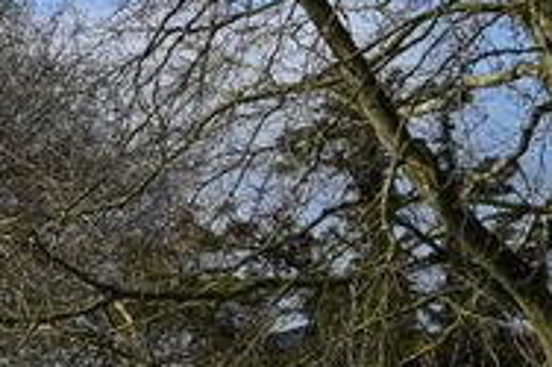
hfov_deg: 7.1
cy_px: -549
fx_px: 3922
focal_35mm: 256
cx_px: -1201
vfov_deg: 5.2
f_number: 5.6
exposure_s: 1/640
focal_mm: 40
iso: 100
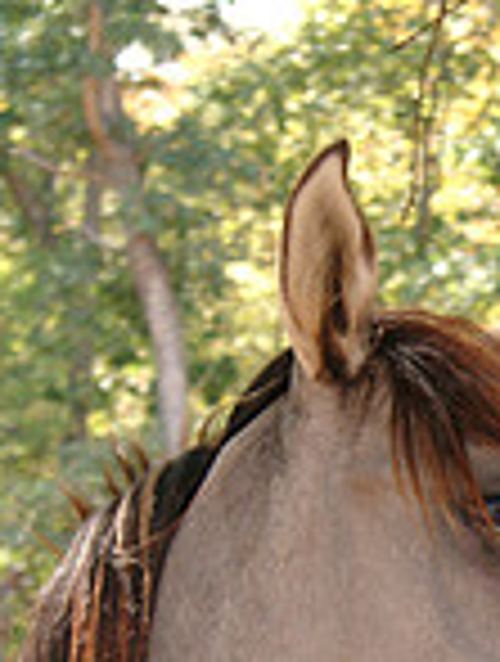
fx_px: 3633
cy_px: 968
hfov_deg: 7.8
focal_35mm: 189
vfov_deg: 10.1
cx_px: 552
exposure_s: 1/125
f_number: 5.6
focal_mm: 43
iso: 400
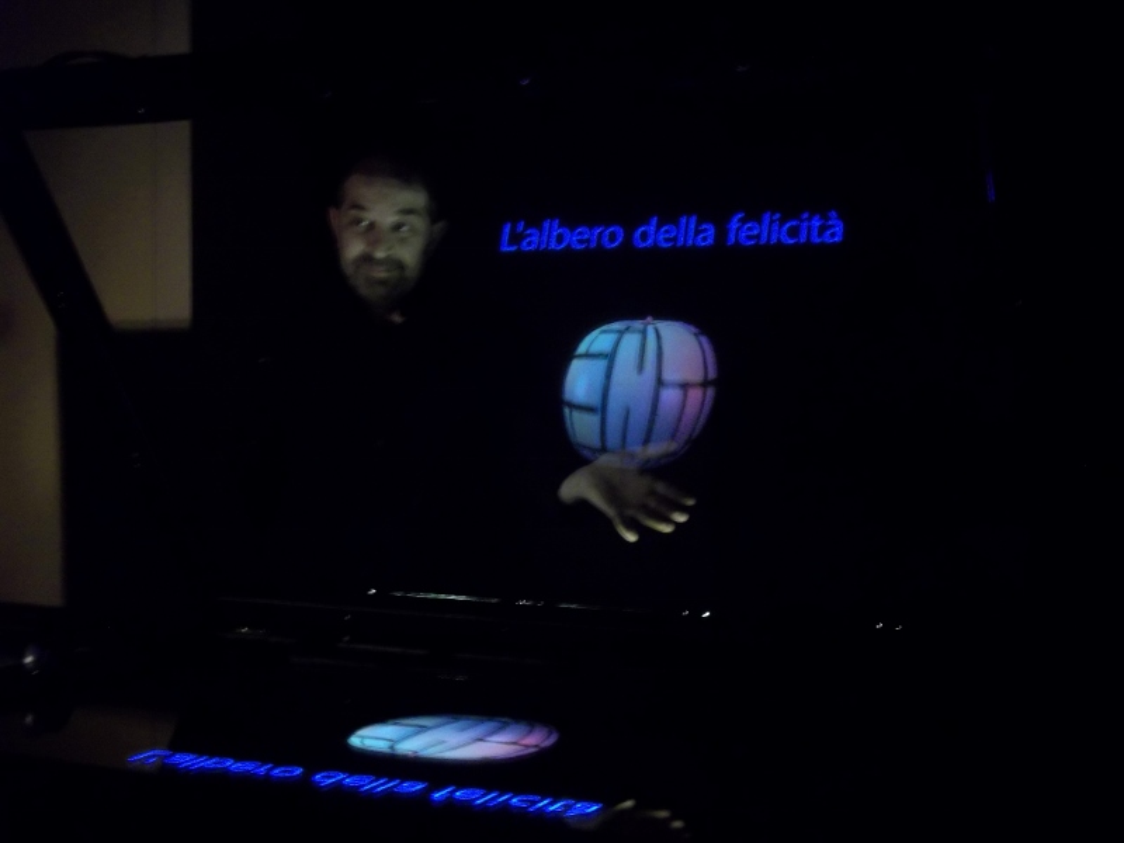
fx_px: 1688
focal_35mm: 52
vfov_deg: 28.0
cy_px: 422
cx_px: 562
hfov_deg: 36.8
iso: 320
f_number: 5
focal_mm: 9.3
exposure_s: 1/8
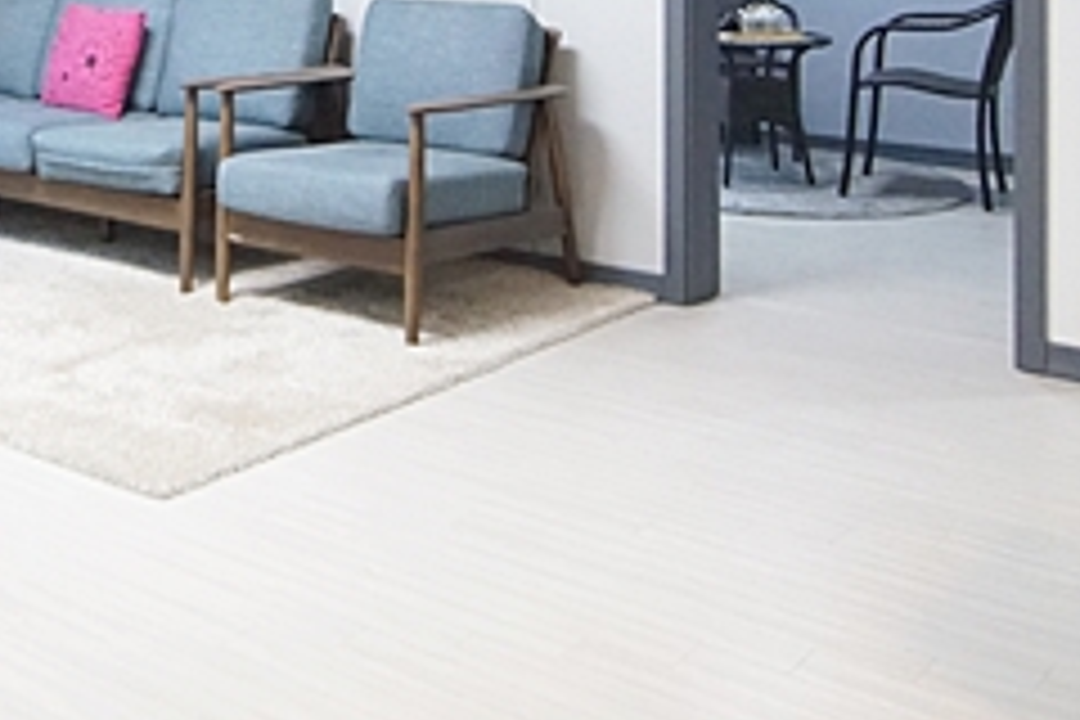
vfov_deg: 24.3
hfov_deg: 38.3
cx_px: 238
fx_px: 1500
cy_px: -158
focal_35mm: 50
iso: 1600
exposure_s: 1/100
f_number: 4
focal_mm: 10
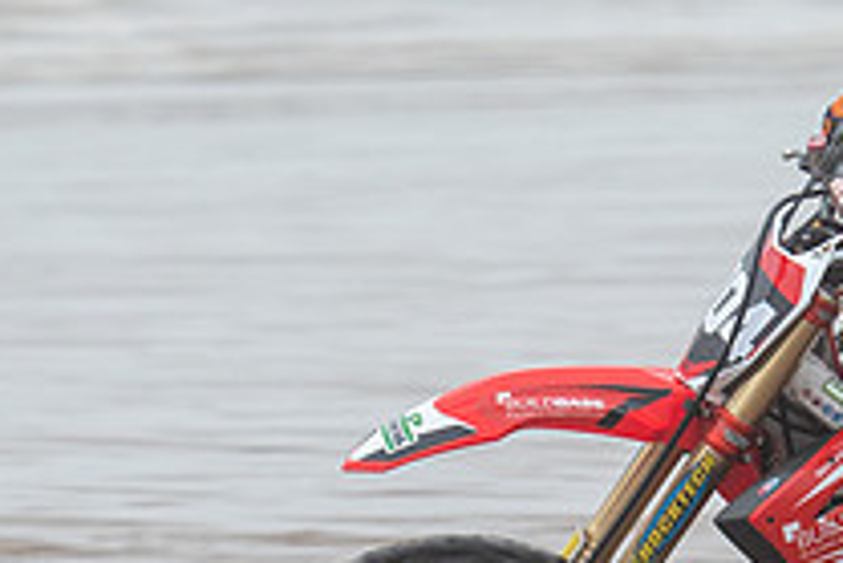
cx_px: 894
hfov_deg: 4.3
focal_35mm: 482
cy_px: 481
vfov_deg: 2.9
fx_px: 11294
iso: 200
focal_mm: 102
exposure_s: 1/400
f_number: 4
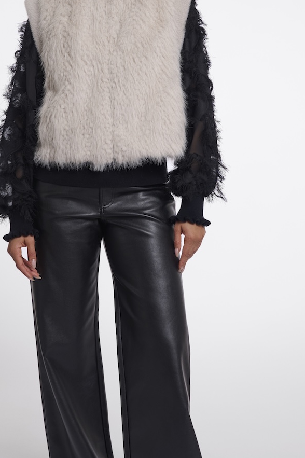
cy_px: 194
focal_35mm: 80
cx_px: 108
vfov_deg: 25.3
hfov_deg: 17.0
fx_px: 1017
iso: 125
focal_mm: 47
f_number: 8
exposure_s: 1/160
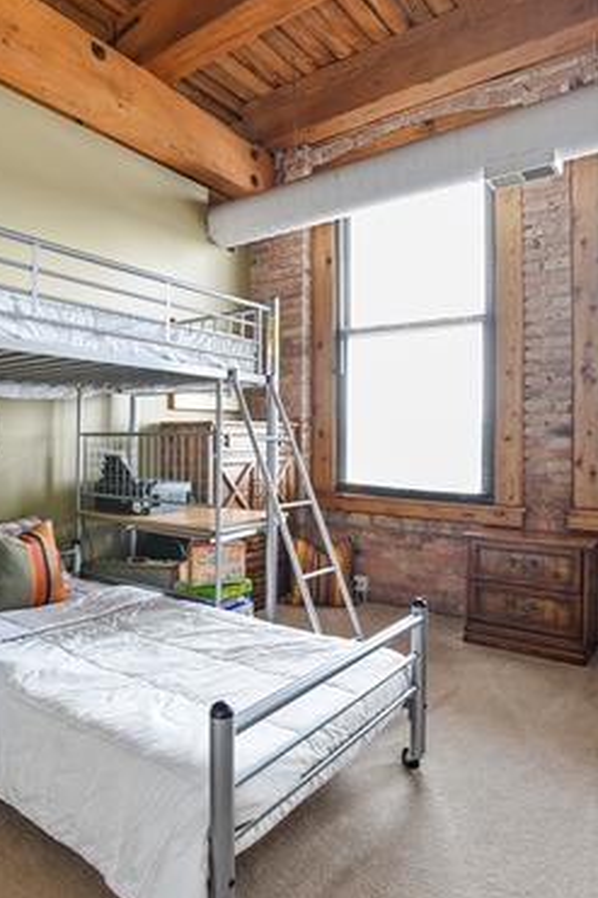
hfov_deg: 56.9
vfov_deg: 78.5
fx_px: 549
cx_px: 254
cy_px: 419
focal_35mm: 22
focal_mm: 17
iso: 200
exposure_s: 1/6
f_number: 8
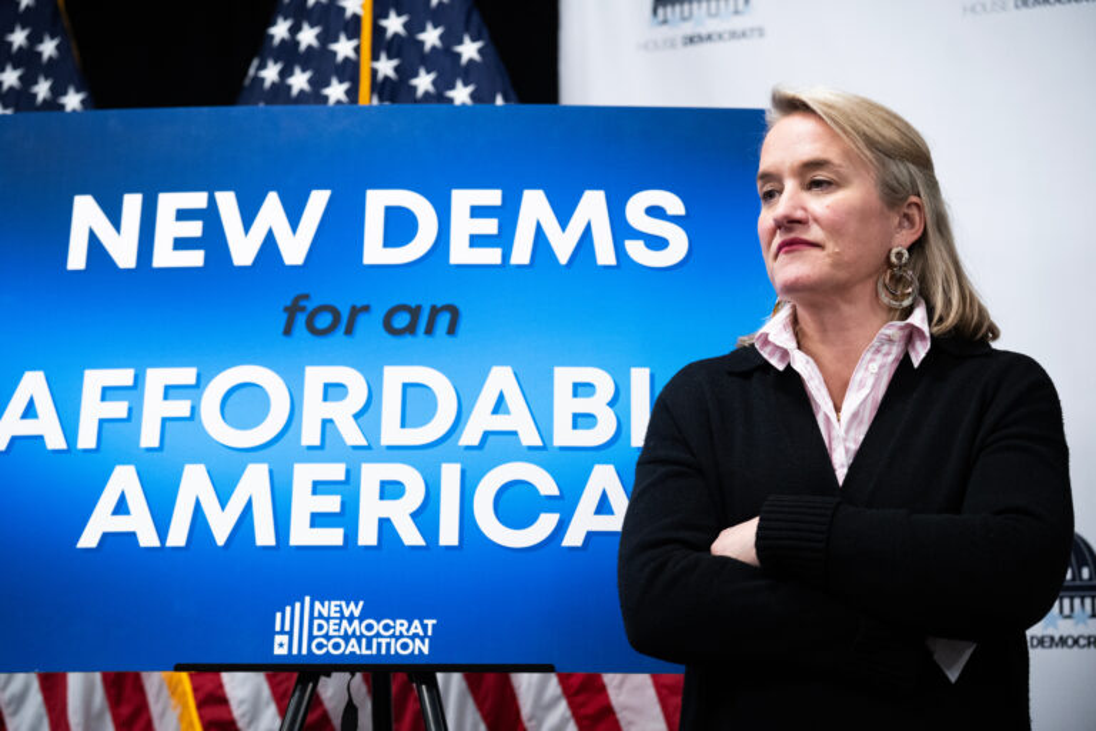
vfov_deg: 19.5
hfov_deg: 28.8
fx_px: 2131
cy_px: 366
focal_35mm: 70
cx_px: 548
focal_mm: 70
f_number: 3.5
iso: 3200
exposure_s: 1/320
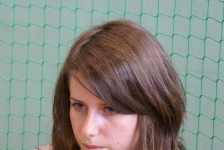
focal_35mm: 127
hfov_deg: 16.1
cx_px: 103
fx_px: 791
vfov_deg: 10.8
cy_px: 105
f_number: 5.6
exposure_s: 1/30
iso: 800
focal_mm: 60
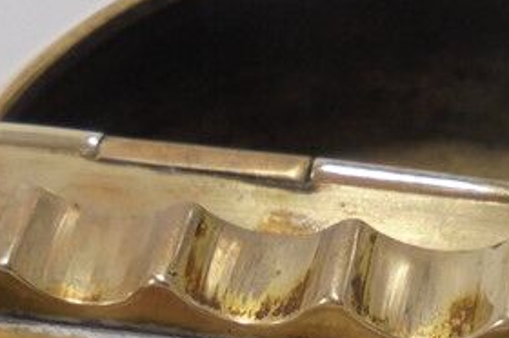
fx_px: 1229
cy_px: 395
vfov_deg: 15.2
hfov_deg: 23.3
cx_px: 331
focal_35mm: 87
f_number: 3.5
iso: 100
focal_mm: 4.6
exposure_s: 1/80
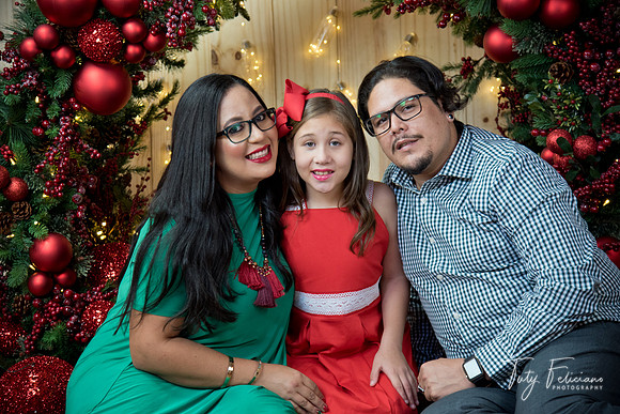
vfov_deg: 15.9
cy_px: 207
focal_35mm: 86
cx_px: 310
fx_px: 1481
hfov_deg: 23.6
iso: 1000
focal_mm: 86
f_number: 4.5
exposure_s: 1/80
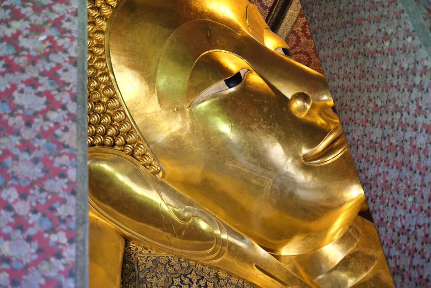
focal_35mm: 53
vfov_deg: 25.5
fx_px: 635
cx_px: 216
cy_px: 144
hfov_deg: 37.5
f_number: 1.8
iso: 320
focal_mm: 35
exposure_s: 1/140
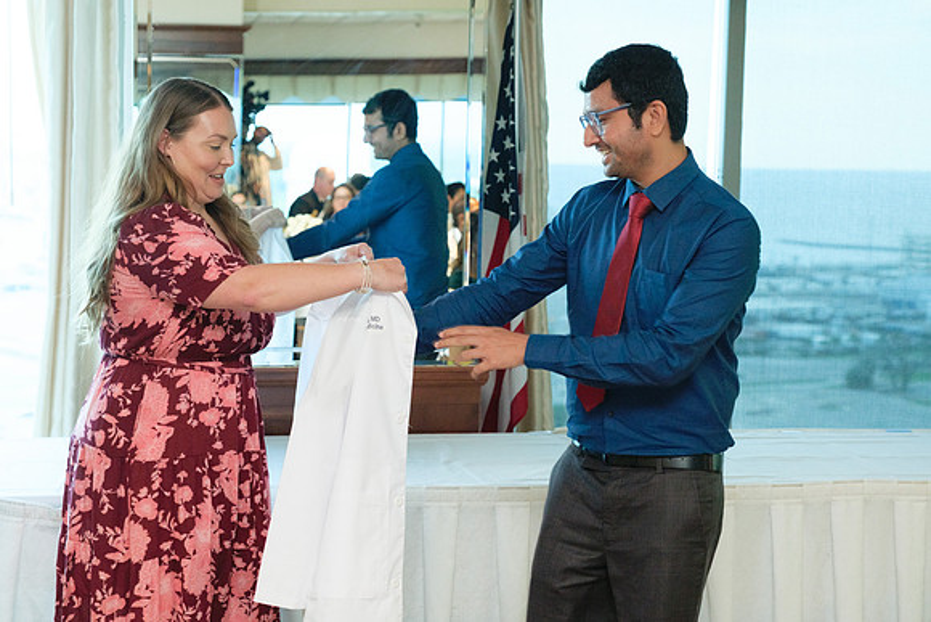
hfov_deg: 32.9
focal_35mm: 61
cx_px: 416
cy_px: 311
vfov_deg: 22.3
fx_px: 1574
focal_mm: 36.5
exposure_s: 1/125
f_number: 2.8
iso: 640
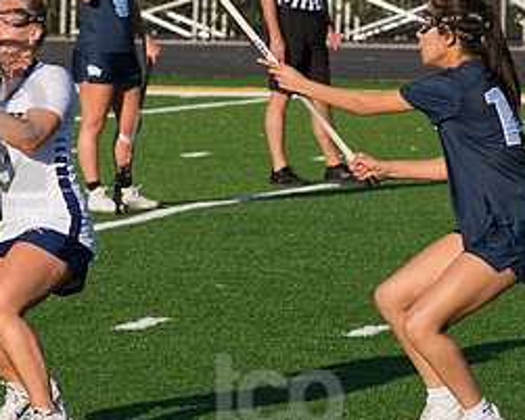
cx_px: -17
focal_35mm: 390
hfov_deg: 4.9
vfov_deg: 4.0
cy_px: 136
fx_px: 6062
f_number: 5.6
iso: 250
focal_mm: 120
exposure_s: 1/1600
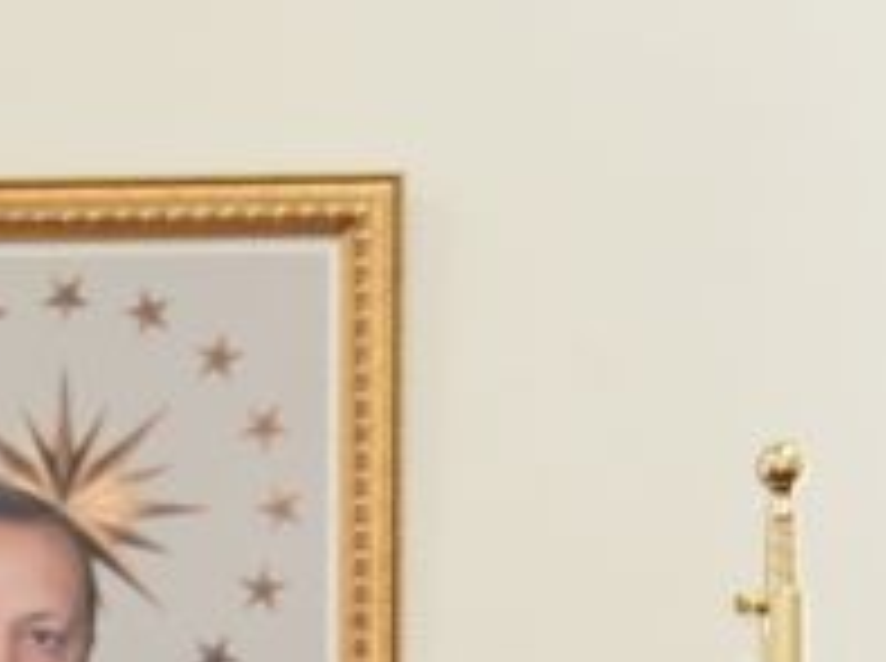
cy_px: 1923
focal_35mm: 220
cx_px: -661
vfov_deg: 6.2
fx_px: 5621
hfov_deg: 8.7
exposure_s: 1/100
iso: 1000
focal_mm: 30
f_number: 3.2
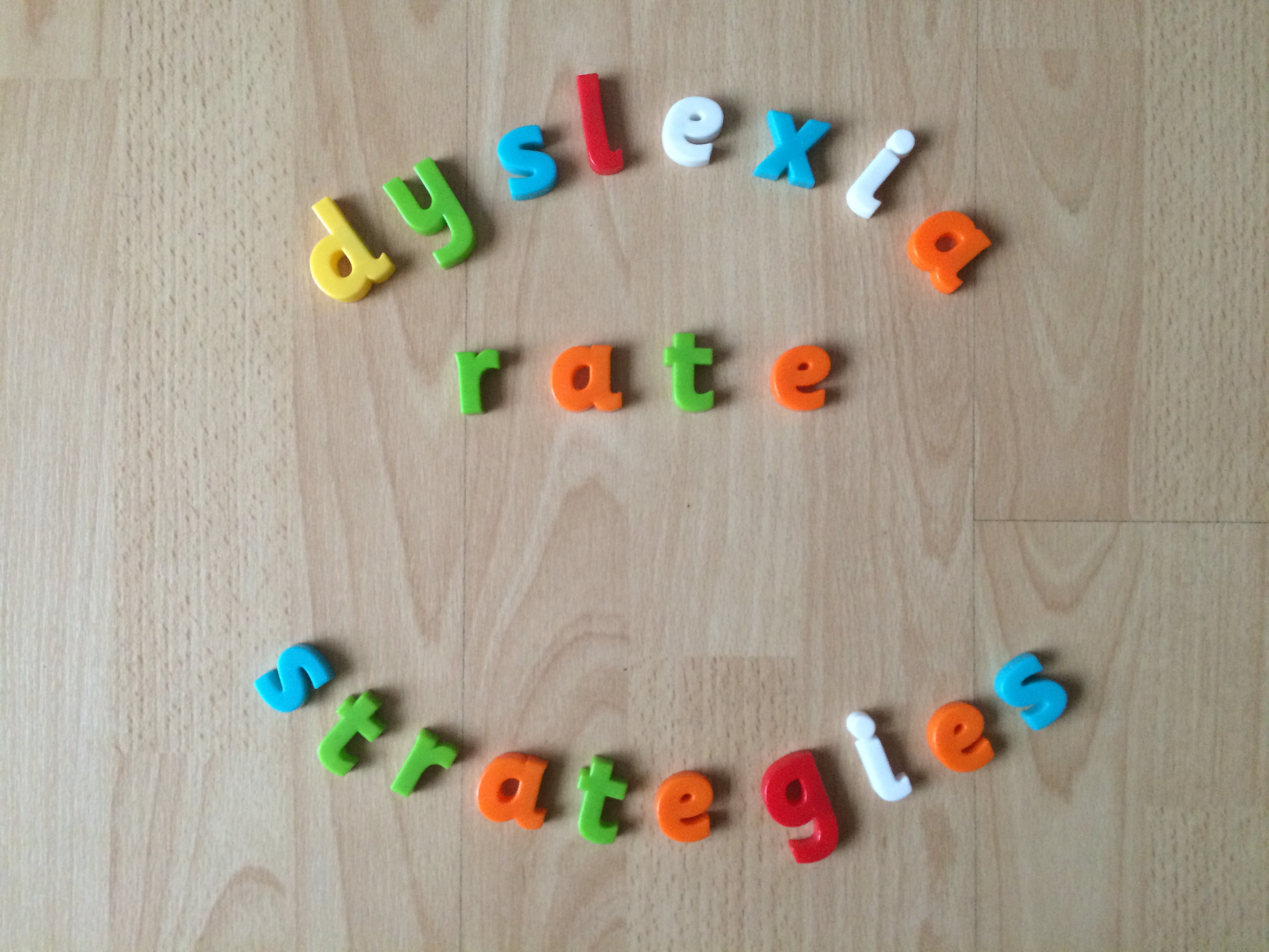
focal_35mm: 29
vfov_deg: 48.2
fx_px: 1063
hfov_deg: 61.7
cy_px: 476
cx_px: 634
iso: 320
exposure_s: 1/24
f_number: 2.2
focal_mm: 4.15
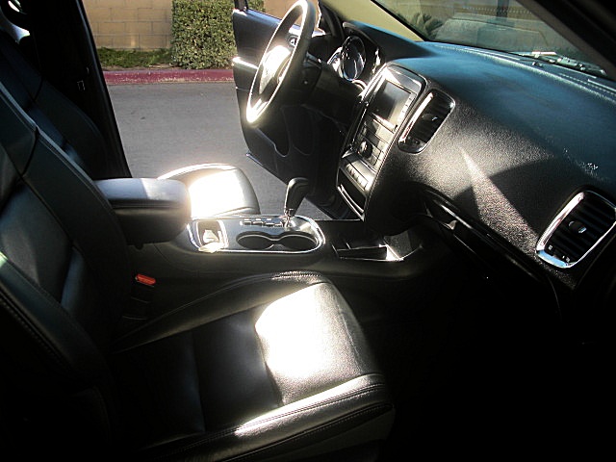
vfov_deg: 39.7
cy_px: 231
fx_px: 641
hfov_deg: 51.4
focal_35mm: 36
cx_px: 308
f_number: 2.8
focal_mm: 6.3
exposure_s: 1/250
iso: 50
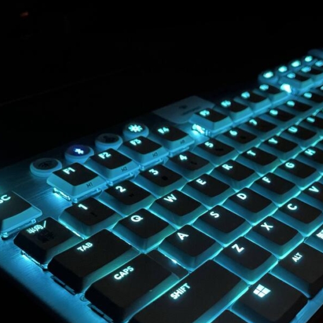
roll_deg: -0.6
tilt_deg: -32.1
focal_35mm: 46
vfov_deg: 36.2
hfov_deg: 36.2
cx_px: 231
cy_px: 228
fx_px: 486
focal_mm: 4.2
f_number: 1.6
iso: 800
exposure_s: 1/7
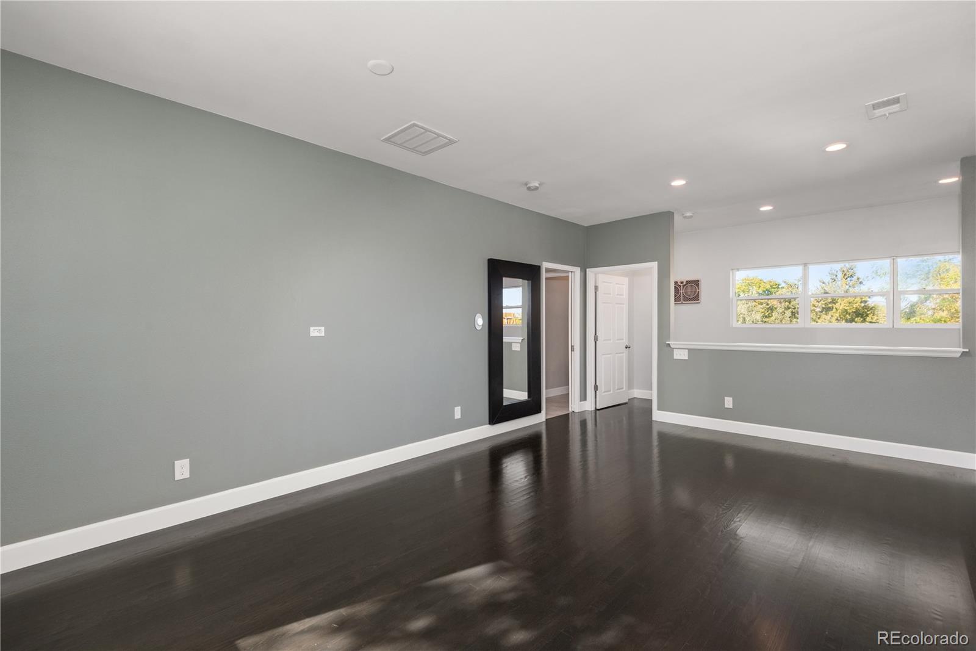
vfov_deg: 73.8
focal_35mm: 16
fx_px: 434
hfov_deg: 96.7
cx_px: 488
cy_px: 326
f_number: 8
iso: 400
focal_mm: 16
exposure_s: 1/6
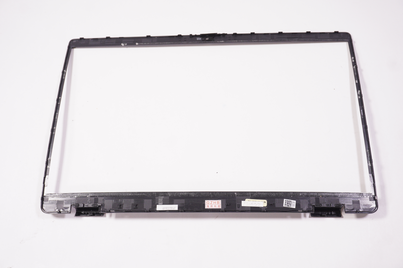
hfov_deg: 51.3
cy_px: 134
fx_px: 419
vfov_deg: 35.4
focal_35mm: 38
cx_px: 202
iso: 640
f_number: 6.3
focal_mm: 25
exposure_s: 1/160
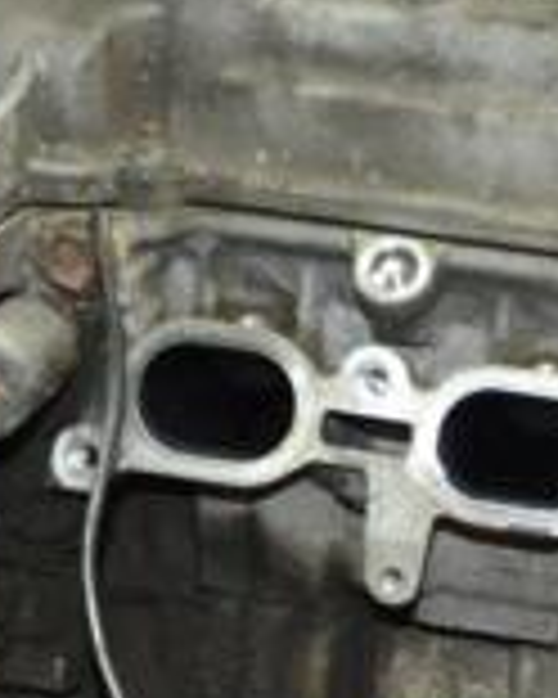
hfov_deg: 11.8
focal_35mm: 131
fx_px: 2704
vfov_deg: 14.3
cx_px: 346
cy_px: 797
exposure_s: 1/60
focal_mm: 24
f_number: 4
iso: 2000
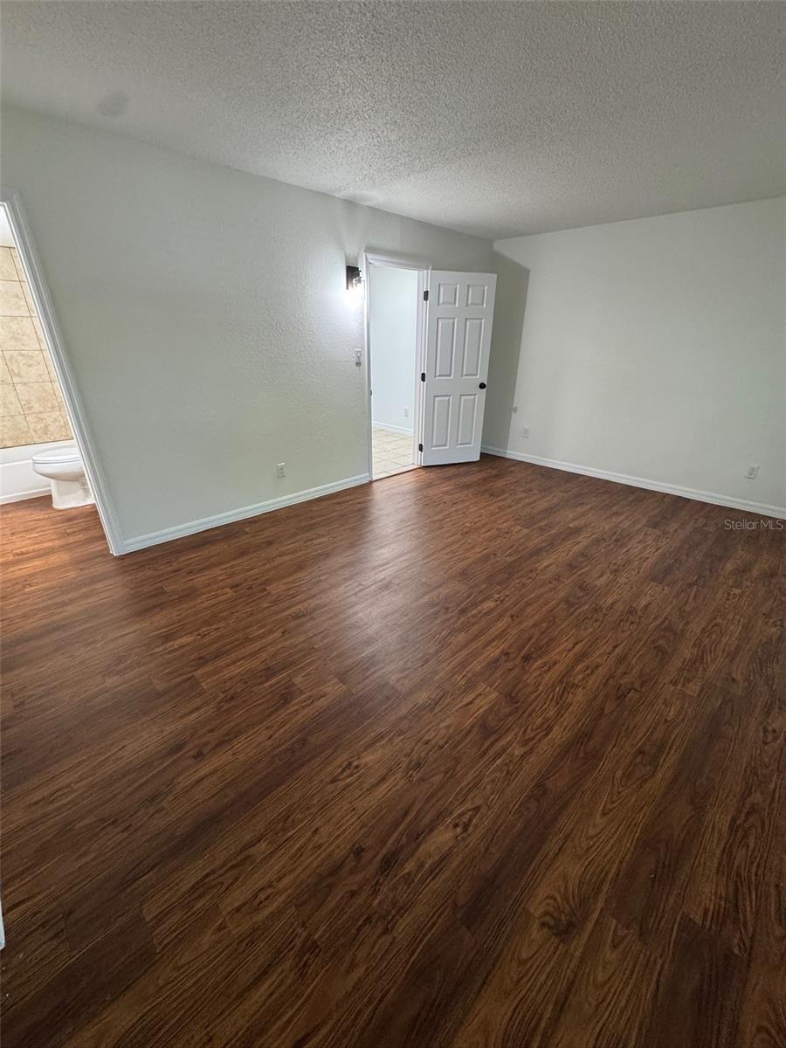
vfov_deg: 102.1
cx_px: 393
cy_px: 524
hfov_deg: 85.7
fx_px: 424
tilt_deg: -24.9
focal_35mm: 14
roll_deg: -0.1
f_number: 2.2
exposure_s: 1/60
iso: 400
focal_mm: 2.22
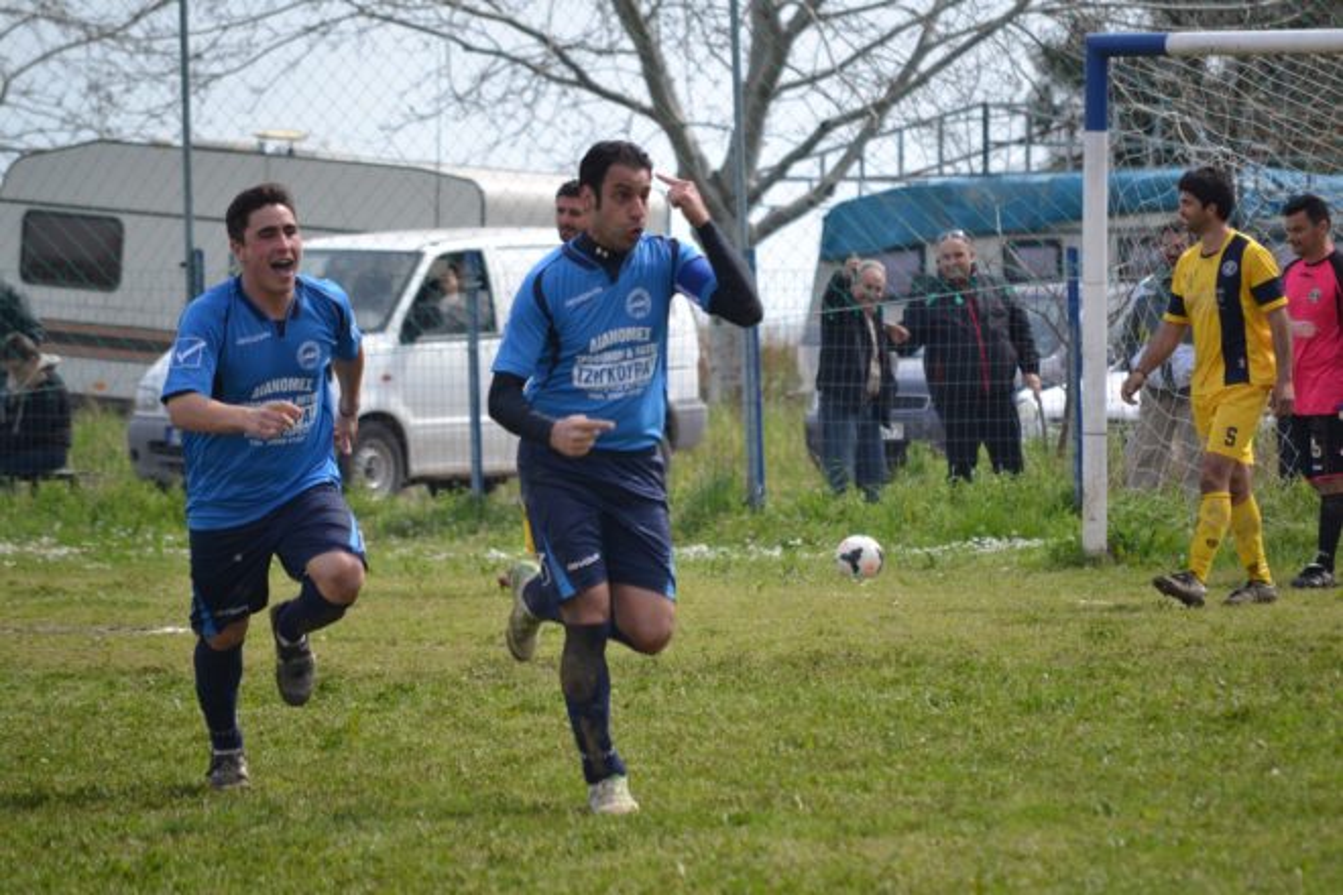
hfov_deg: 6.9
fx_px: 11191
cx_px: 672
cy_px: 448
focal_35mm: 300
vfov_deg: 4.6
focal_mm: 200
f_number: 5.6
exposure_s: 1/1000
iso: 400
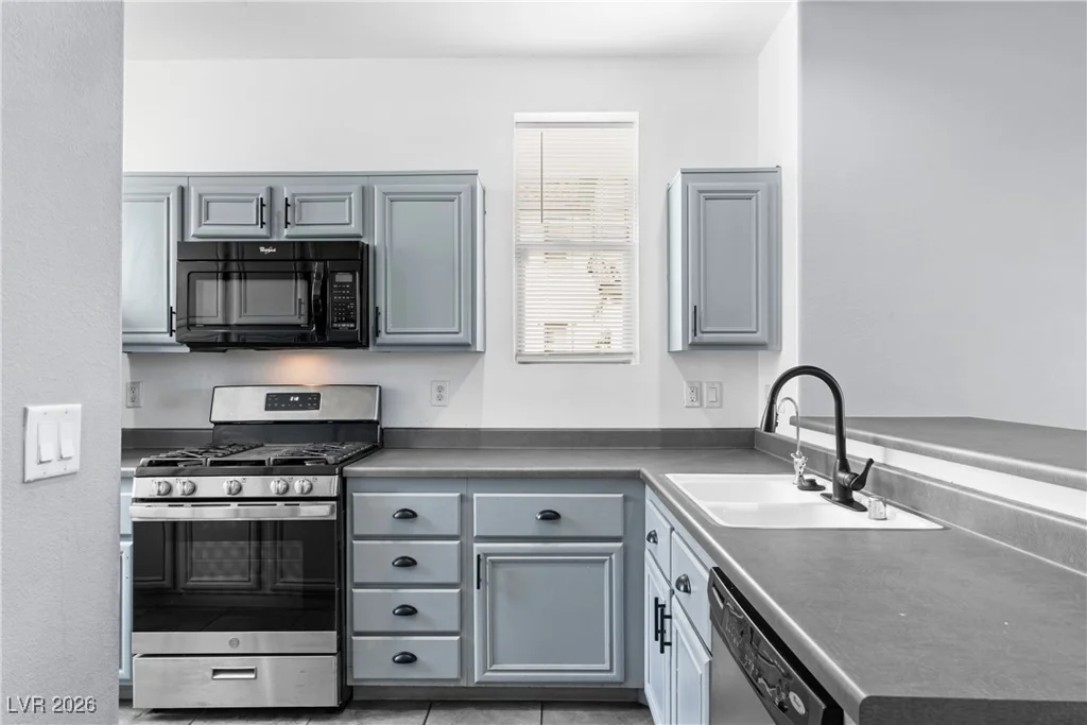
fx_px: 664
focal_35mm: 22
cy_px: 362
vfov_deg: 57.2
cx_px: 544
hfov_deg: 78.6
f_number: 8
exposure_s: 1/6
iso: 400
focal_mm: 22
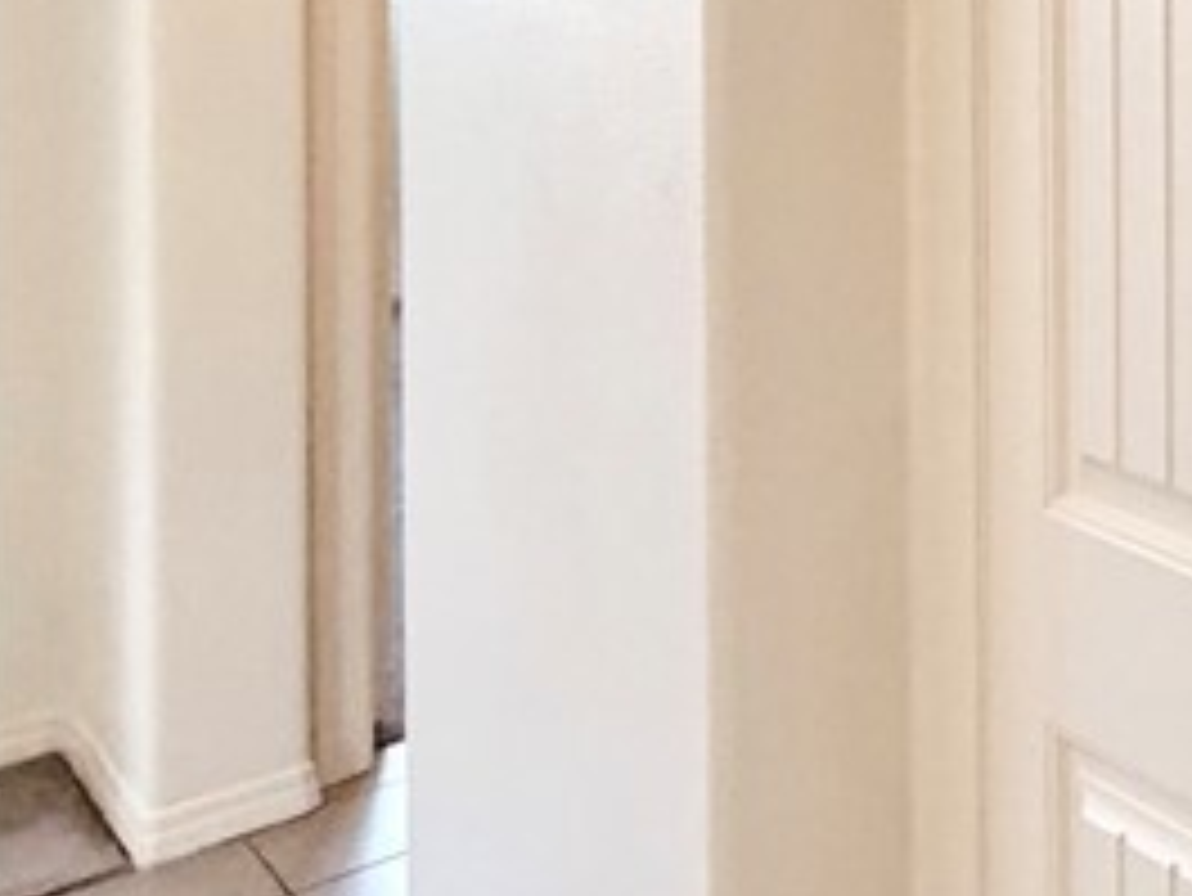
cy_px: -248
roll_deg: +1.1
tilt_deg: +0.8
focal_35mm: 54
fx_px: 1860
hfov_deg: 20.4
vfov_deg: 24.0
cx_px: 2290
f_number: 2.2
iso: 200
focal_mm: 2.22
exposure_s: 1/120
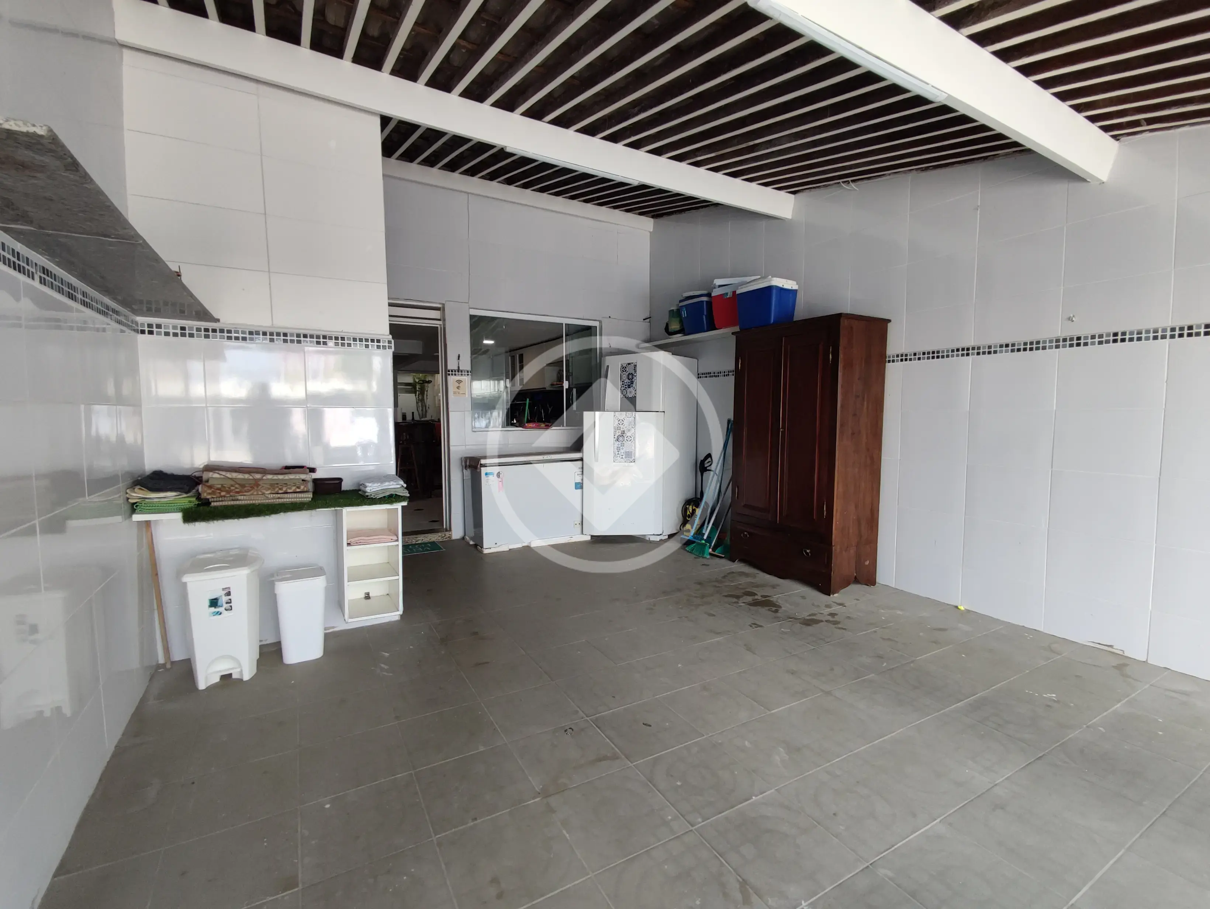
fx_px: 525
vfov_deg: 81.8
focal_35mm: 15
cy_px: 454
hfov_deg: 98.1
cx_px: 605
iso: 77
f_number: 2.2
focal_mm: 1.65
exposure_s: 1/120
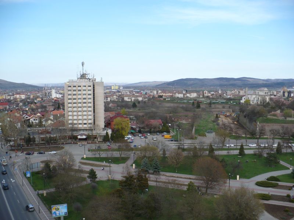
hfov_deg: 50.1
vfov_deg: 38.7
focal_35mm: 37
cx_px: 147
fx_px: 314
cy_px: 110
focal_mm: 6.1
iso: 100
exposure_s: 1/800
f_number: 2.8
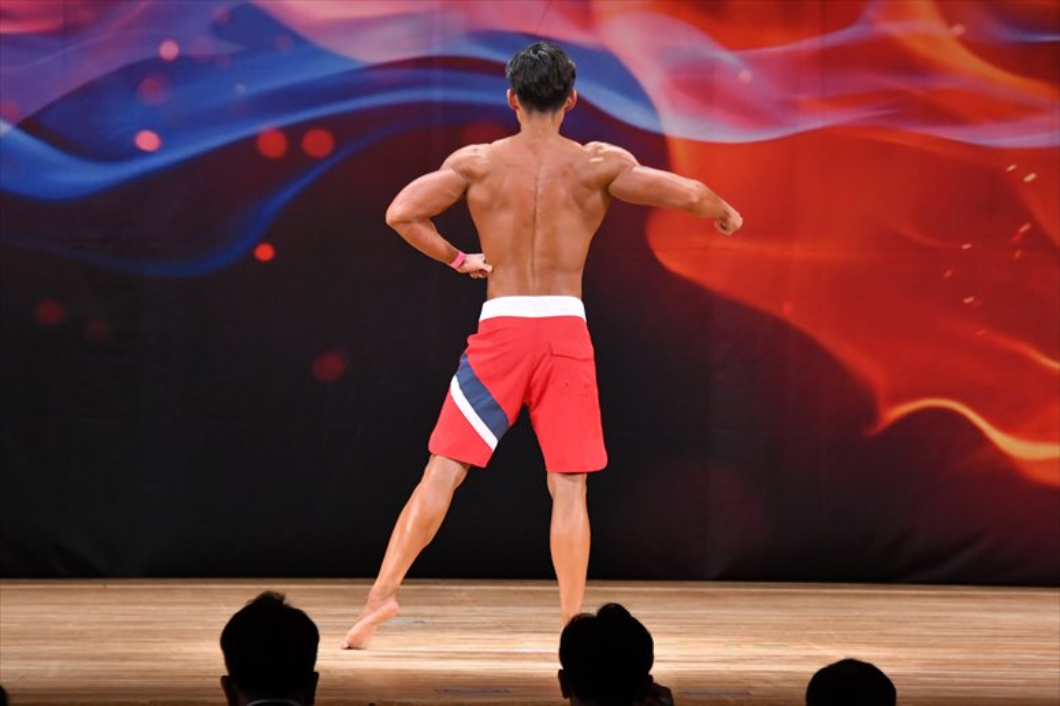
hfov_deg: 8.1
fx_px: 7505
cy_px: 353
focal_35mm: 255
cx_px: 530
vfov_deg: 5.4
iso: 3200
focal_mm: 170
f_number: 5.6
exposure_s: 1/400
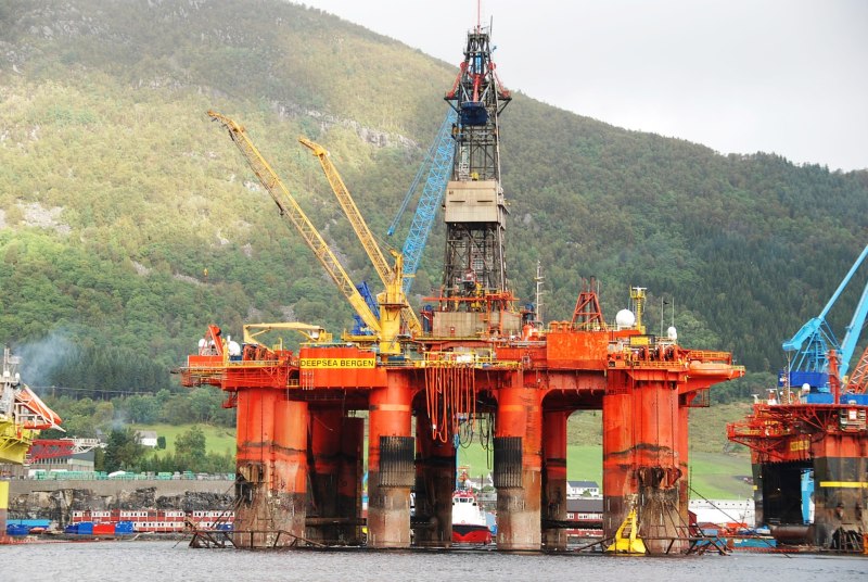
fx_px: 1883
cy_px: 291
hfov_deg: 26.0
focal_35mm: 78
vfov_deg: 17.6
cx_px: 434
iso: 140
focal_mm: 52
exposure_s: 1/125
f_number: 5.6
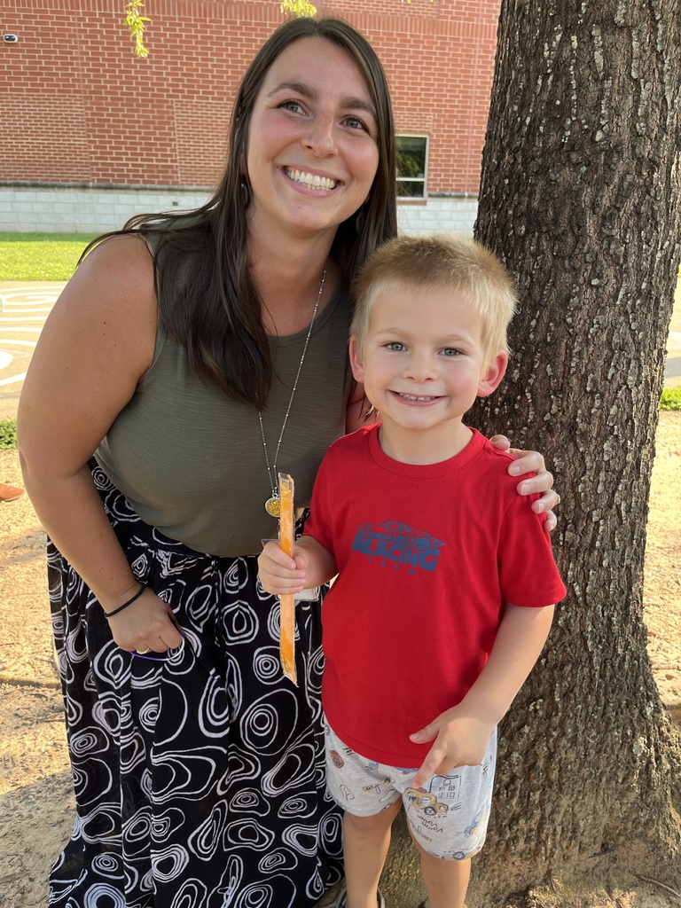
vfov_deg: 67.3
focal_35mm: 26
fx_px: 682
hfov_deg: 53.1
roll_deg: +0.6
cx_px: 340
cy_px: 454
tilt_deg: -21.8
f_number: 1.6
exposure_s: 1/234
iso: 50
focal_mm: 5.1
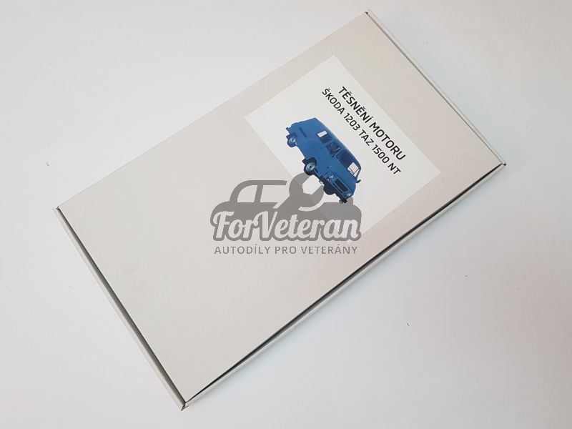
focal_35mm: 26
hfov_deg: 67.3
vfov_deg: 53.1
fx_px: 430
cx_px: 286
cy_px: 214
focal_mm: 4.2
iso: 200
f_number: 1.7
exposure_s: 1/60
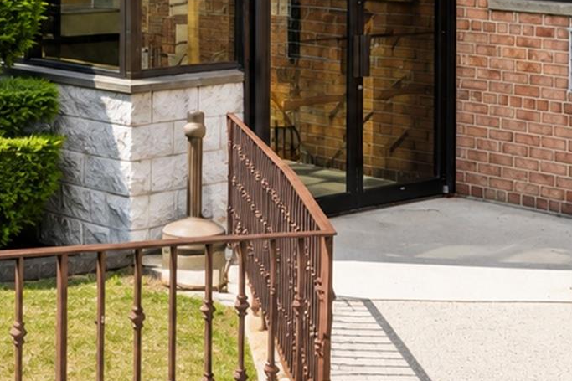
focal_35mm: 104
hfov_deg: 19.6
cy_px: -136
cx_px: 162
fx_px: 1644
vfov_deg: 12.7
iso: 100
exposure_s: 1/320
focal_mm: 34.5
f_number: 5.6
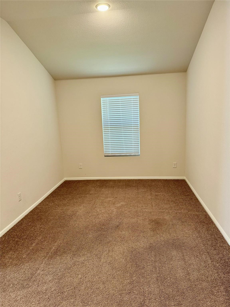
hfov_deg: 56.8
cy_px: 154
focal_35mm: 24
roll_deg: +2.3
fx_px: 213
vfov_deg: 71.6
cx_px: 115
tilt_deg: -8.7
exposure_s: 1/60
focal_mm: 6.86
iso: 250
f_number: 1.78
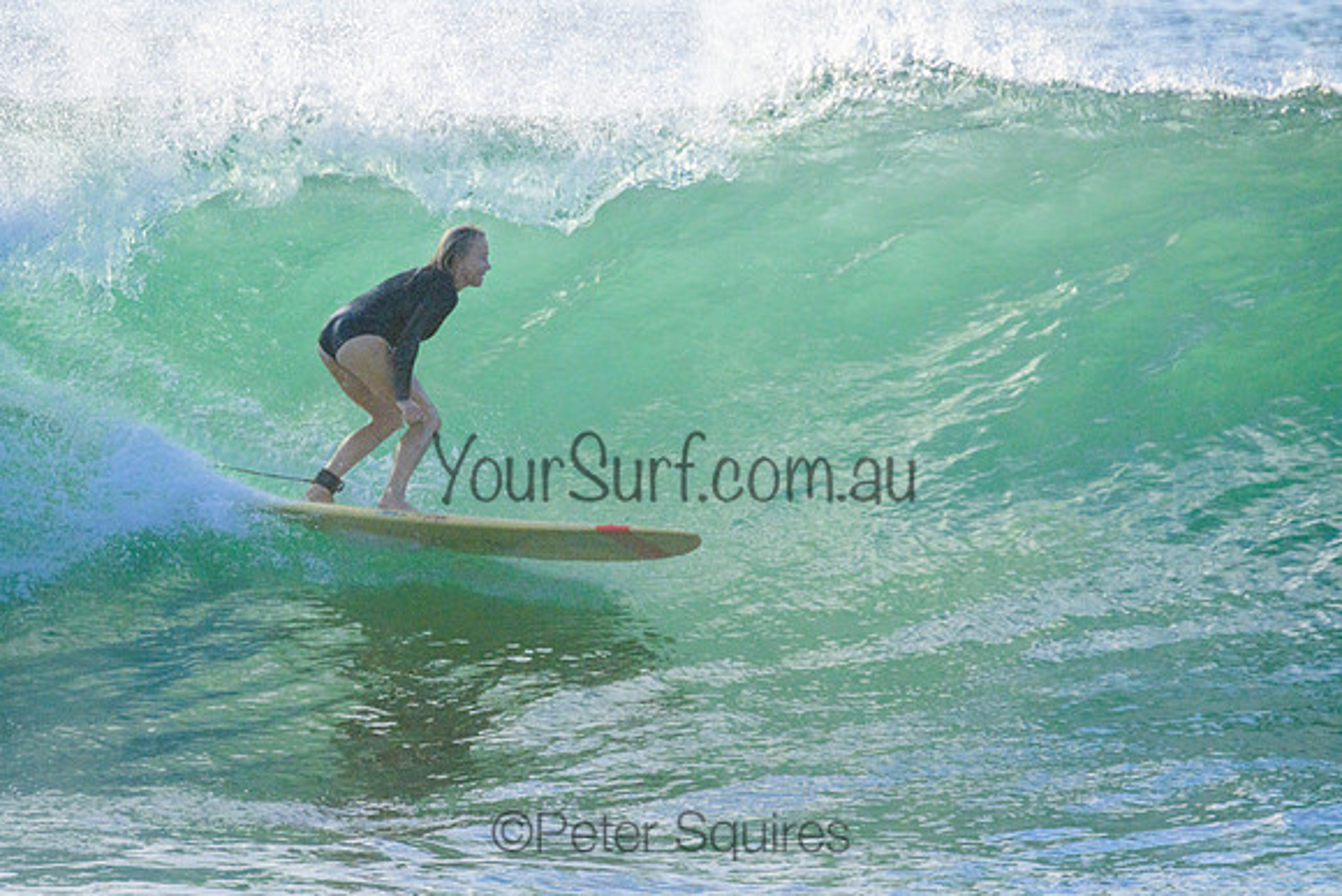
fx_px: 35372
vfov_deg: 1.5
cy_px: 365
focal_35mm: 949
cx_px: 579
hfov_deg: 2.2
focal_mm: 800
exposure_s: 1/2000
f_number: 11
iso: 1000
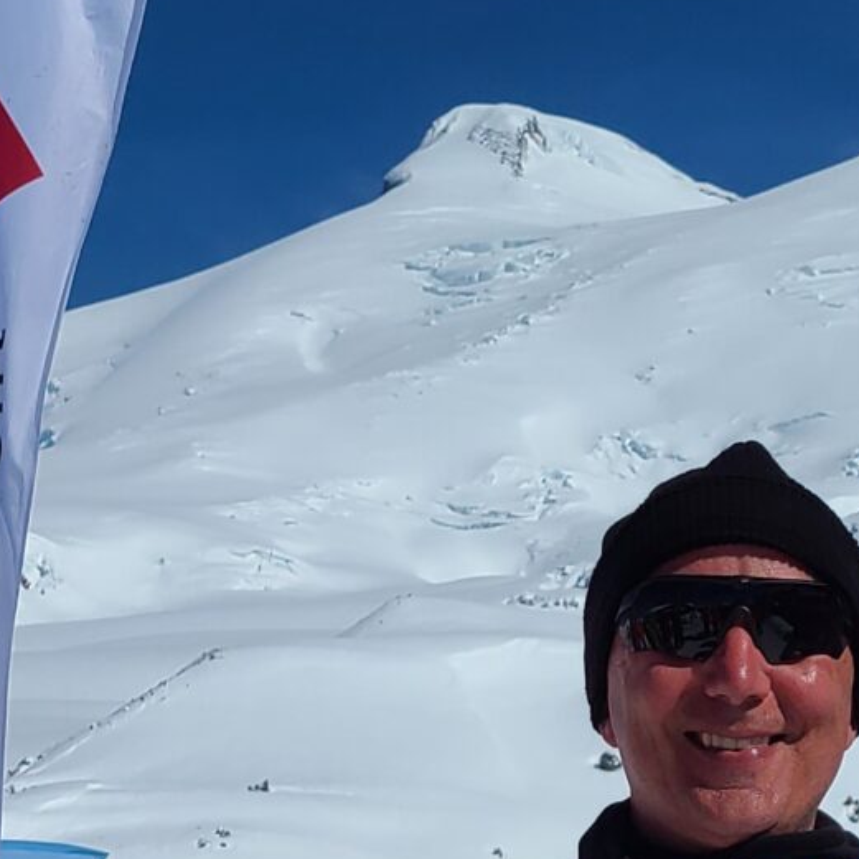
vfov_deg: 14.2
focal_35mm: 113
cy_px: 1357
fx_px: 3172
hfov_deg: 15.3
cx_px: 699
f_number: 1.8
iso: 40
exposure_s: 1/9879
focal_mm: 5.4
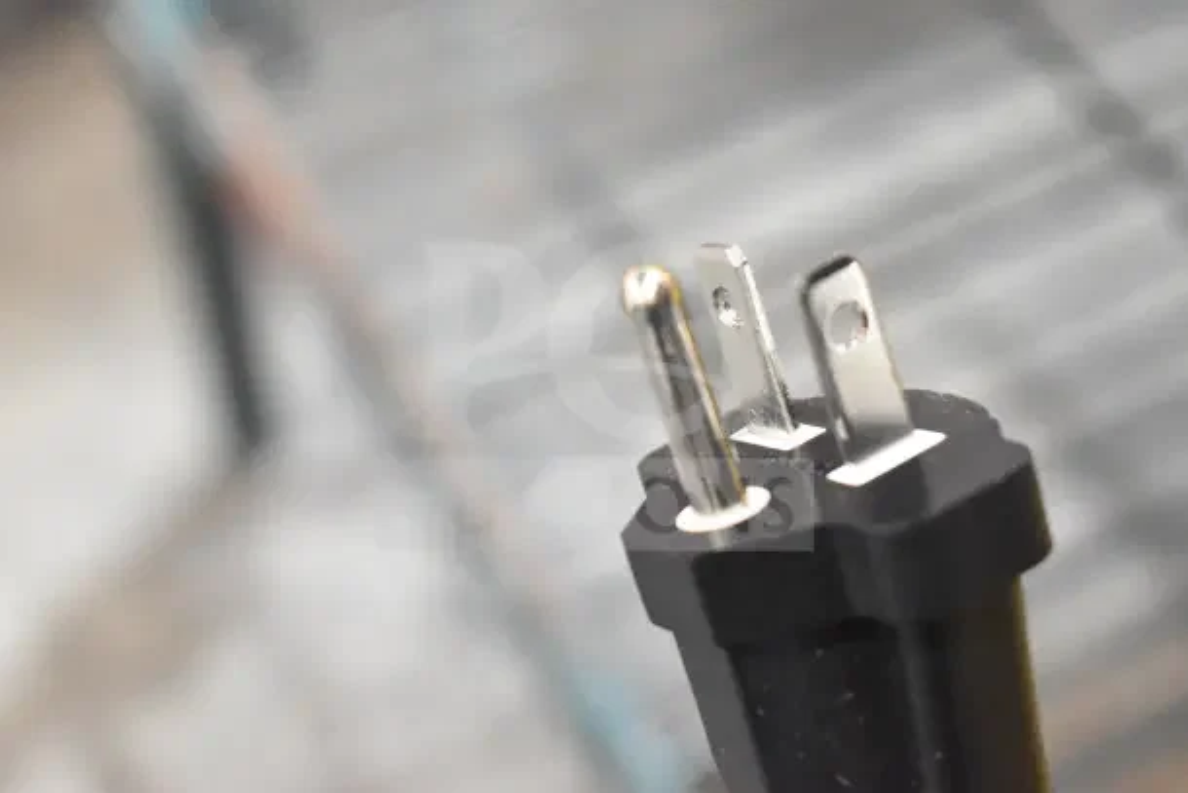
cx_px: 594
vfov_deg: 16.6
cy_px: 396
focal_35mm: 82
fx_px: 2723
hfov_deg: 24.6
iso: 6400
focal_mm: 55
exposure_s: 1/160
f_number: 6.3
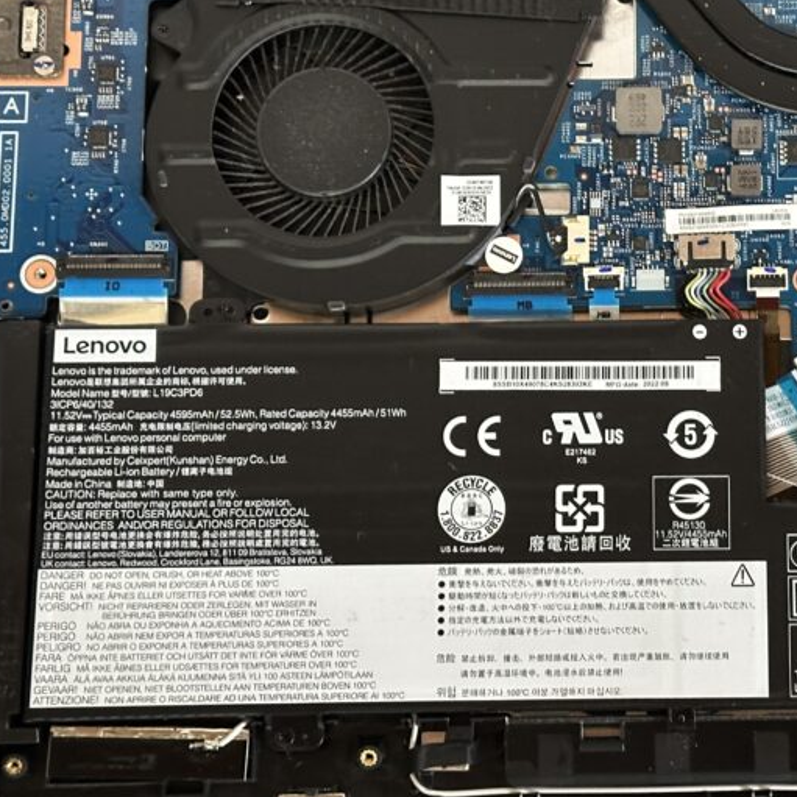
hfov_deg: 20.0
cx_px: 707
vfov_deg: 20.4
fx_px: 2214
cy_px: 335
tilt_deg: -78.5
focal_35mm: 85
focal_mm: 6.86
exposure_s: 1/33
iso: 400
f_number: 1.78
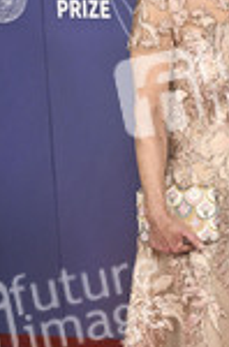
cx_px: 301
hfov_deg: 10.8
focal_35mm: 123
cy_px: 199
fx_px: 1182
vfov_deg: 16.7
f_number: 4
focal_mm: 46
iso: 2000
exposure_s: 1/320
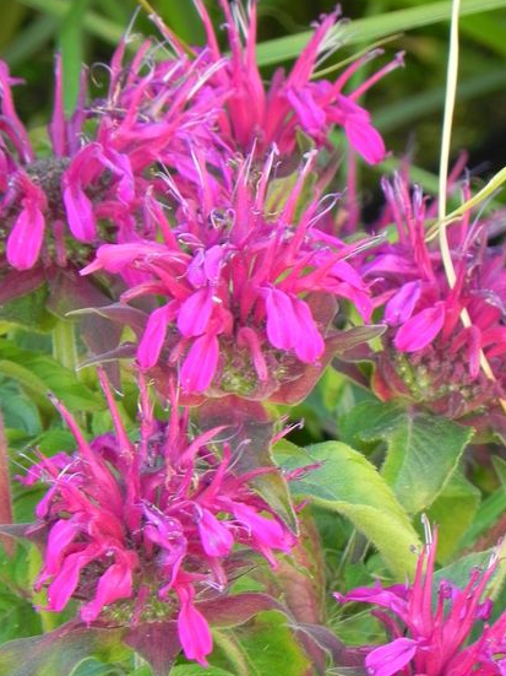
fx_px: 15579
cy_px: 426
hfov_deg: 1.9
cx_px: 301
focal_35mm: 799
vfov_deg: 2.5
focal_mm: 97.8
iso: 160
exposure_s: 1/30
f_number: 5
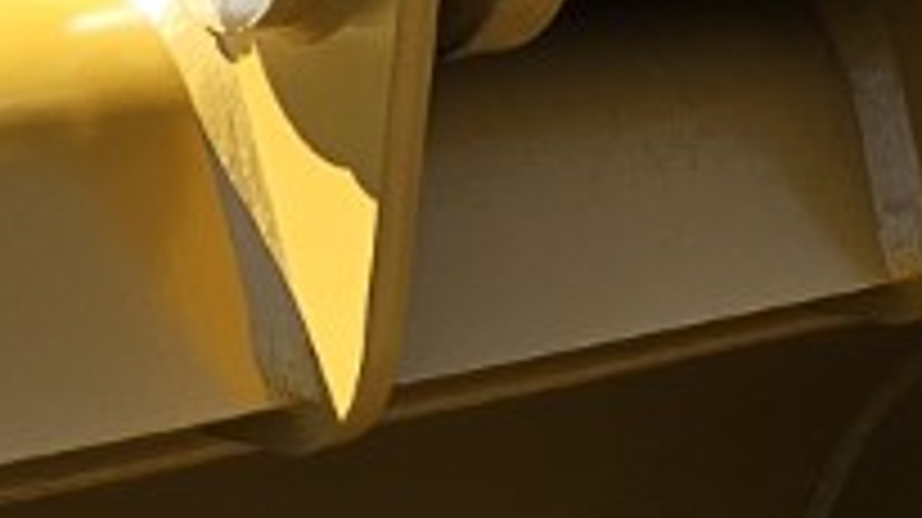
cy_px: 1563
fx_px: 4300
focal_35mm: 176
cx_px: 697
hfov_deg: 12.2
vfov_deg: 6.3
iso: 25
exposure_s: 1/955
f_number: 1.8
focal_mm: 5.4
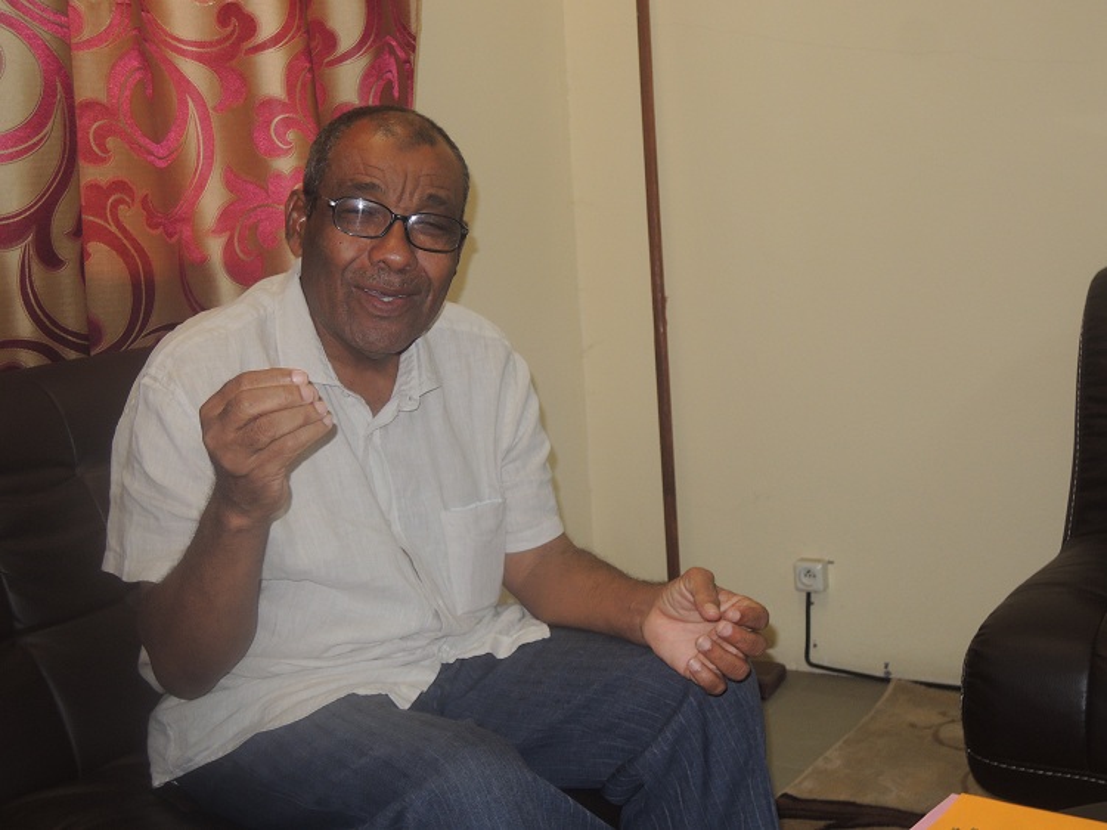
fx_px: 1439
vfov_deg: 32.2
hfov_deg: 42.1
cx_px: 554
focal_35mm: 45
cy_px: 415
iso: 200
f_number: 3.5
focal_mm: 8.1
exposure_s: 1/30
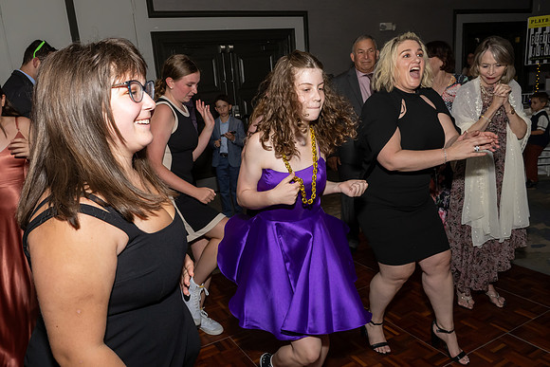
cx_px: 255
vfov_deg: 48.2
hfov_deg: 67.6
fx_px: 410
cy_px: 184
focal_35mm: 27
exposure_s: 1/250
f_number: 8
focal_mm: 17
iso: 1000
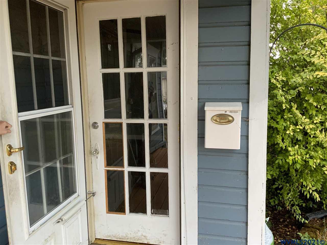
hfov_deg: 61.7
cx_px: 164
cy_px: 122
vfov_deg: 48.2
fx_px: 274
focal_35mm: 29
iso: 100
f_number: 1.8
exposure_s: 1/60
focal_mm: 3
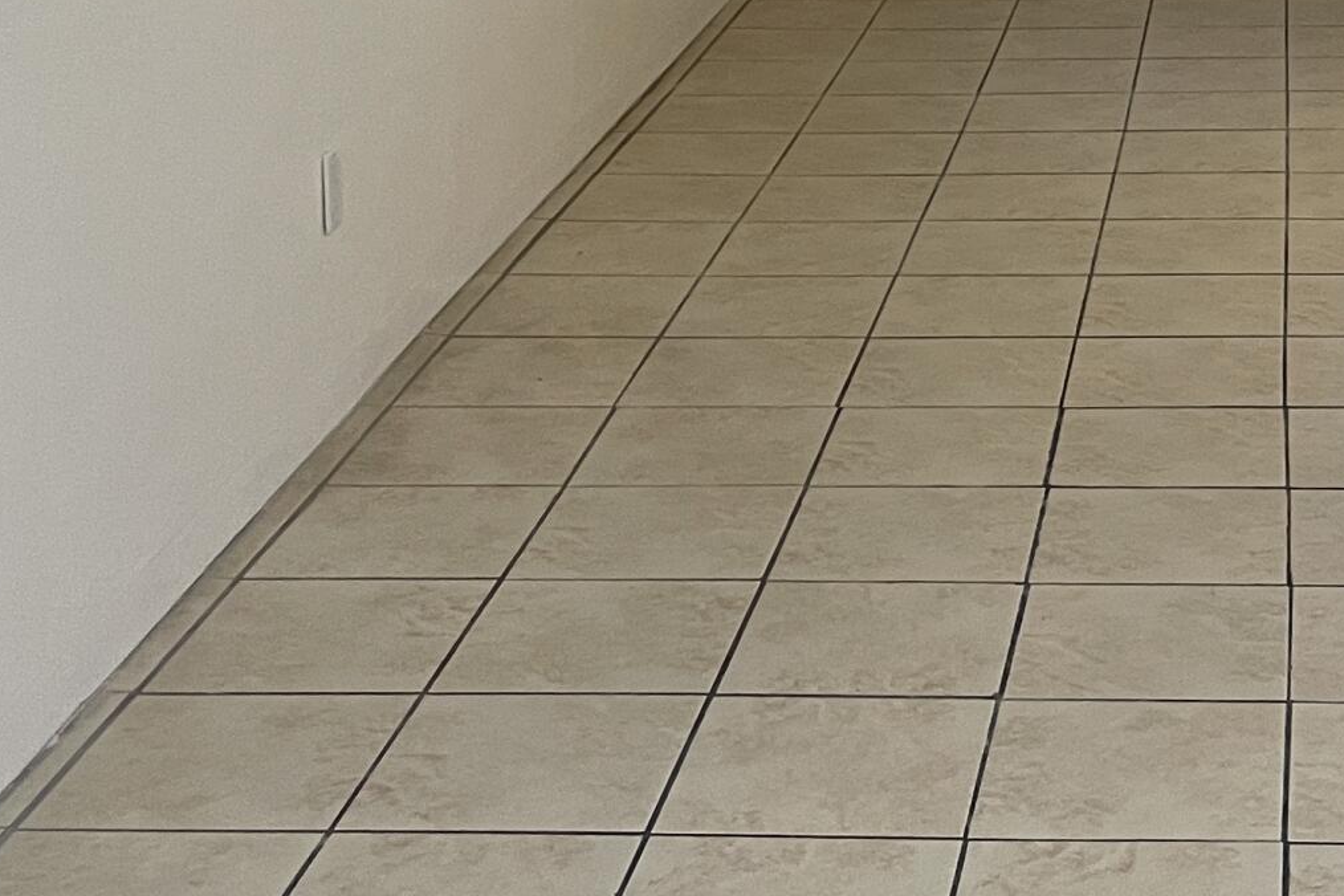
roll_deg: +0.3
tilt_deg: -4.3
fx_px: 2986
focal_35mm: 80
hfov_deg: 24.6
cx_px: 1226
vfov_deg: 15.9
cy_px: -391
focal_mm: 4.2
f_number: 1.6
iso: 125
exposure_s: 1/60
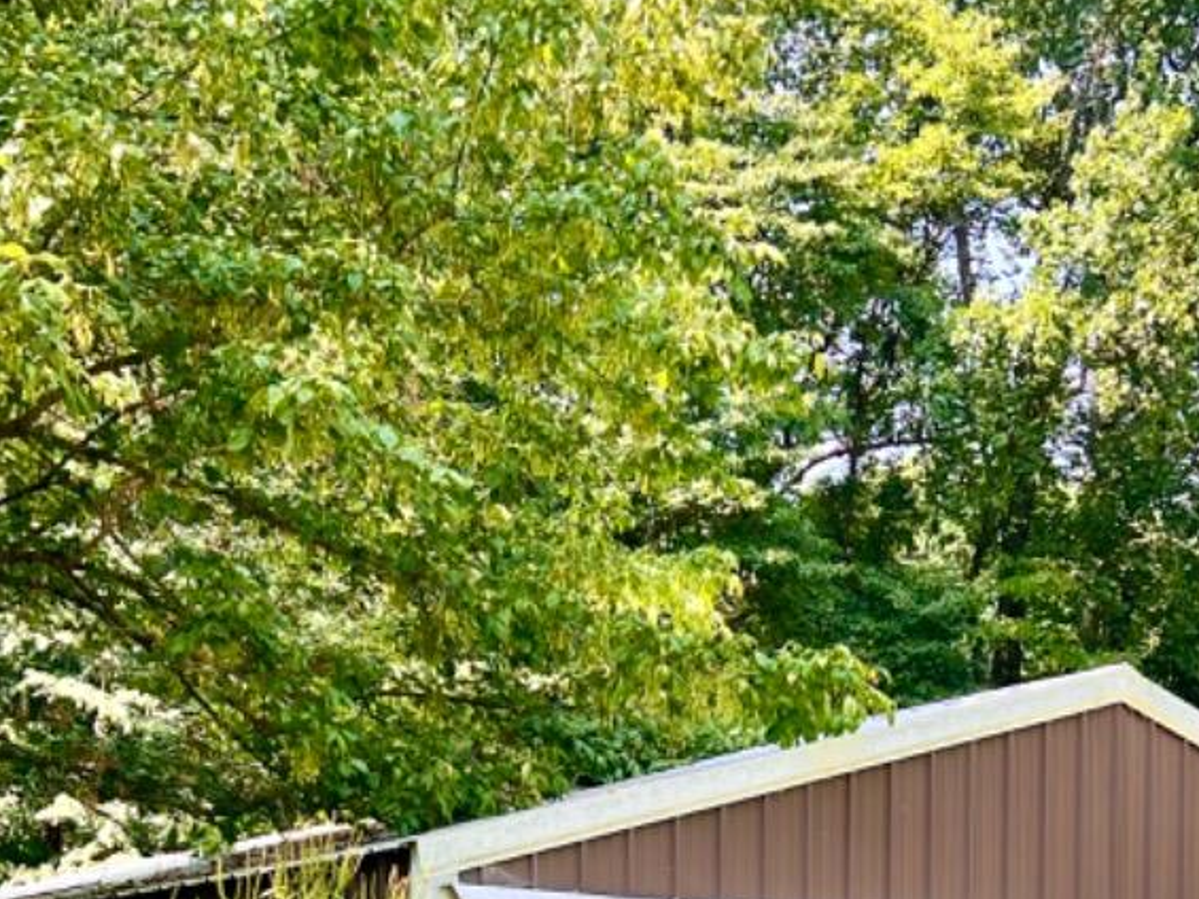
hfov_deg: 28.2
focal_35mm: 69
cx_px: 569
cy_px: 1085
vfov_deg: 20.0
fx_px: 2390
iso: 50
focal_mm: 5.7
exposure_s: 1/488
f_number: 1.5
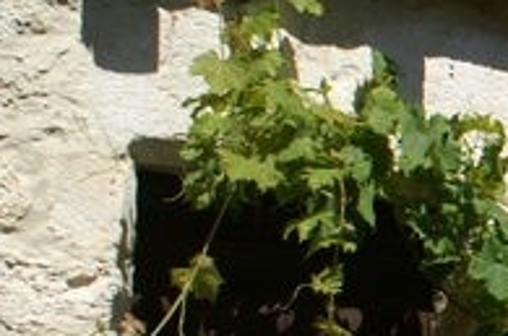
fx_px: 1563
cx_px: 1006
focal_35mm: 111
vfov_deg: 12.2
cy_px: 307
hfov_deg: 15.1
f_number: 9
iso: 200
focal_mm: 18
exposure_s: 1/500
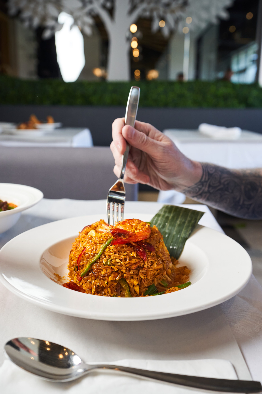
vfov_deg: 54.4
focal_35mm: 35
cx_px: 131
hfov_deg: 37.9
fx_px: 382
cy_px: 197
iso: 1250
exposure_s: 1/250
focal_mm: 35
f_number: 5
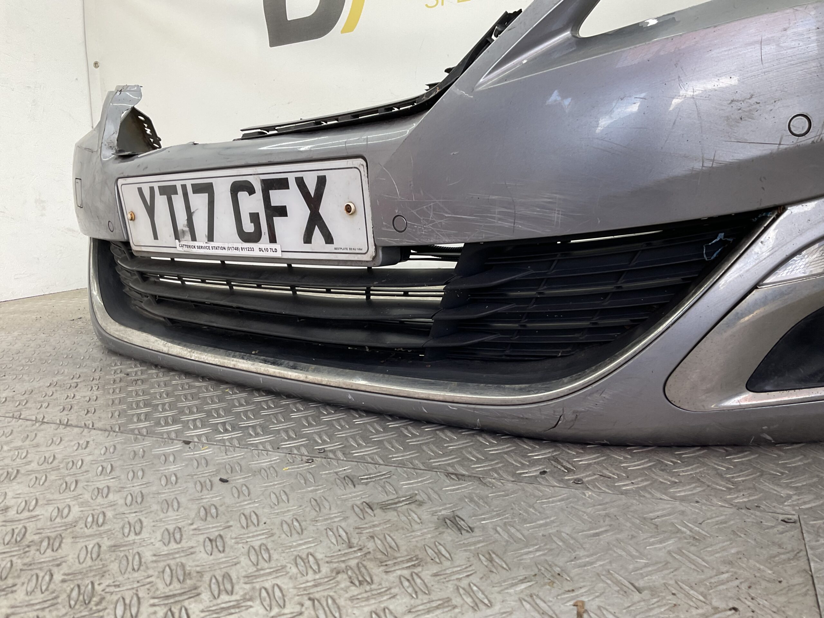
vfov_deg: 48.2
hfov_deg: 61.7
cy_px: 309
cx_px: 412
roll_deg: +2.5
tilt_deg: -11.7
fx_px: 690
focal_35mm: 29
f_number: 1.8
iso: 32
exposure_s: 1/120
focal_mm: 3
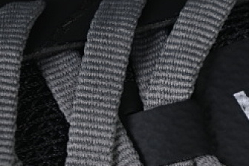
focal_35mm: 244
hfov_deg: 8.3
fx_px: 1687
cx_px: 307
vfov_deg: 5.6
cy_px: 118
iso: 160
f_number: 6.3
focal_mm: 50
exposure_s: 1/50
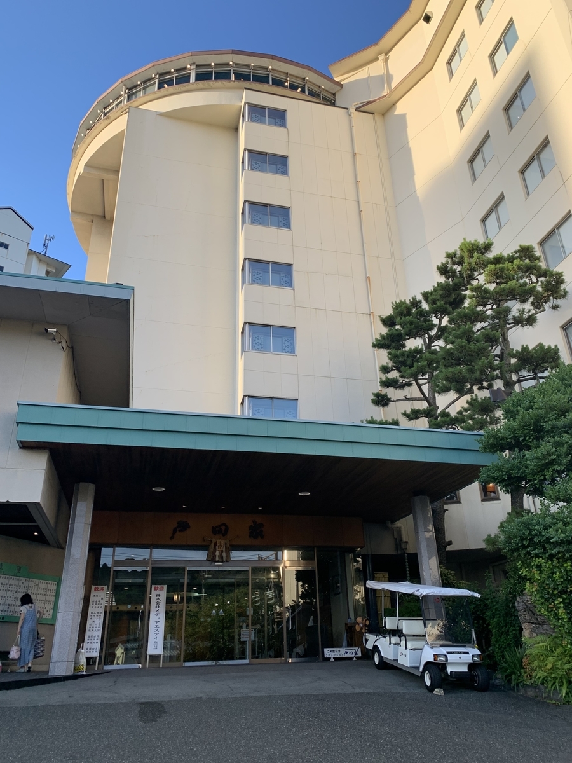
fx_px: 573
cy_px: 382
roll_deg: +1.0
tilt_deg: +27.7
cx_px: 286
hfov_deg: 53.1
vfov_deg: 67.3
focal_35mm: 26
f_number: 1.8
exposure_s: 1/435
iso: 25
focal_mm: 4.25
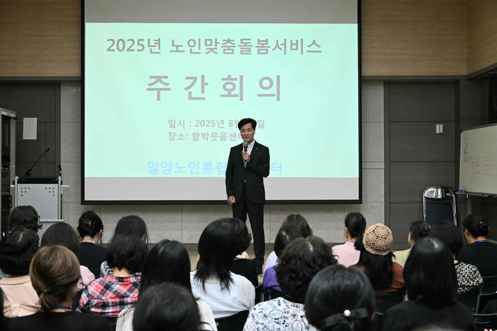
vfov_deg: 26.5
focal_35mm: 51
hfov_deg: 38.9
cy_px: 166
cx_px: 248
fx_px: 704
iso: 1600
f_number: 5.6
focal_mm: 51
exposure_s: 1/125
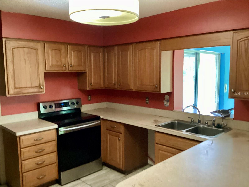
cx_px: 124
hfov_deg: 58.4
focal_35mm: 31
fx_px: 223
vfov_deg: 45.4
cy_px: 94
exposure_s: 1/25
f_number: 2.4
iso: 500
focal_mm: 3.3
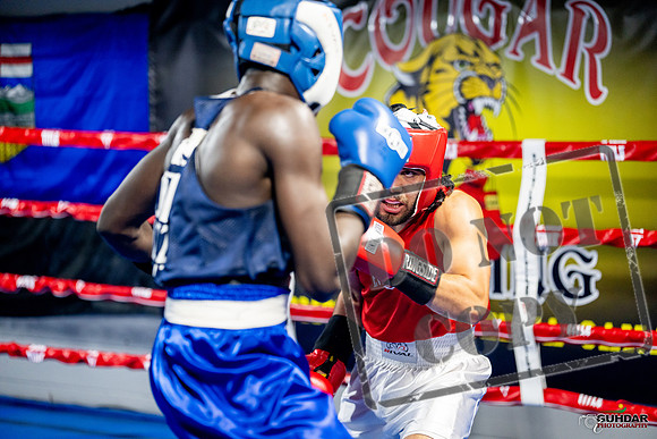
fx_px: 1643
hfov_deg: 22.6
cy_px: 220
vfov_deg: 15.2
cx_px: 328
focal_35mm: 90
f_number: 2
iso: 4000
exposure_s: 1/800
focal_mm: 90
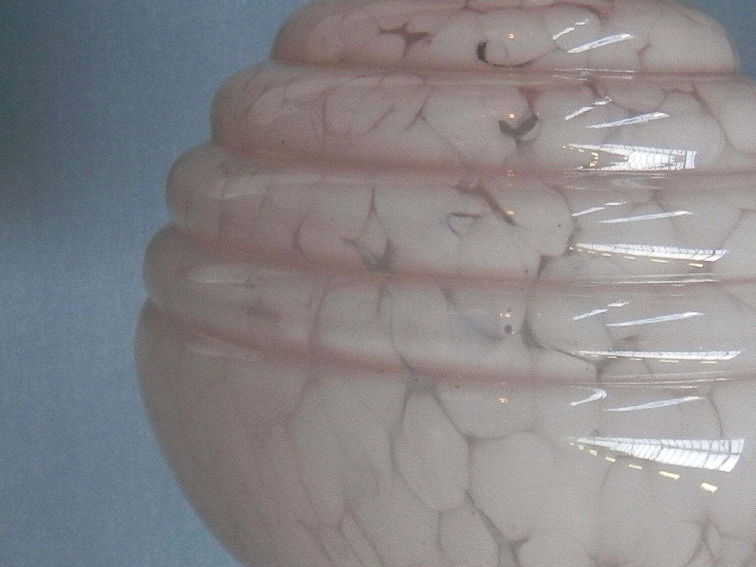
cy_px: 112
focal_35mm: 62
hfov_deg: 31.0
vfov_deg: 23.3
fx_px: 1354
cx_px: 274
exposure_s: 1/30
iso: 229
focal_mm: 4.6
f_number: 2.8
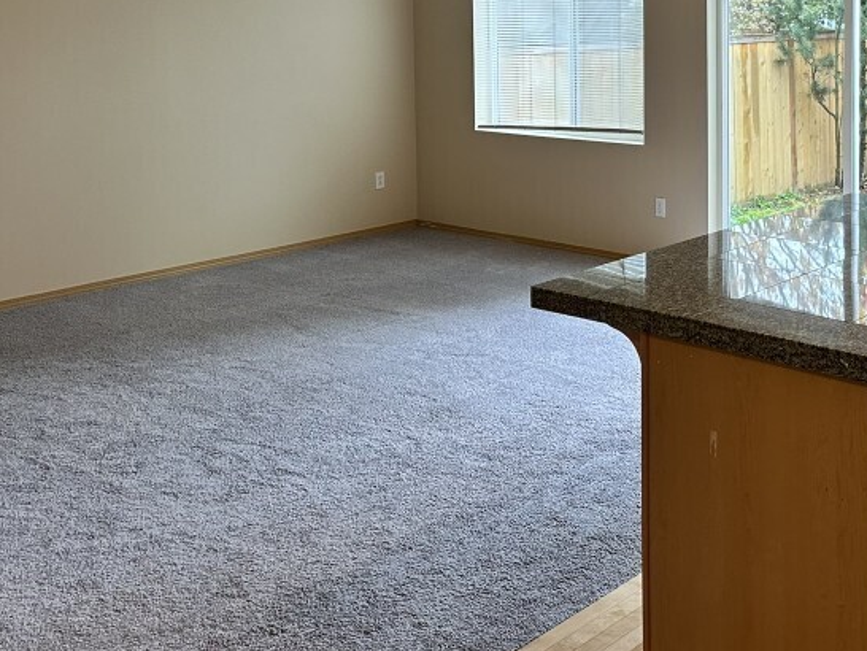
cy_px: 67
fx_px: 1128
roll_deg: -0.3
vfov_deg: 30.8
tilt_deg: -3.3
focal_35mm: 45
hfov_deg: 40.1
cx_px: 708
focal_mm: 6.86
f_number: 1.78
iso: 200
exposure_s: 1/120
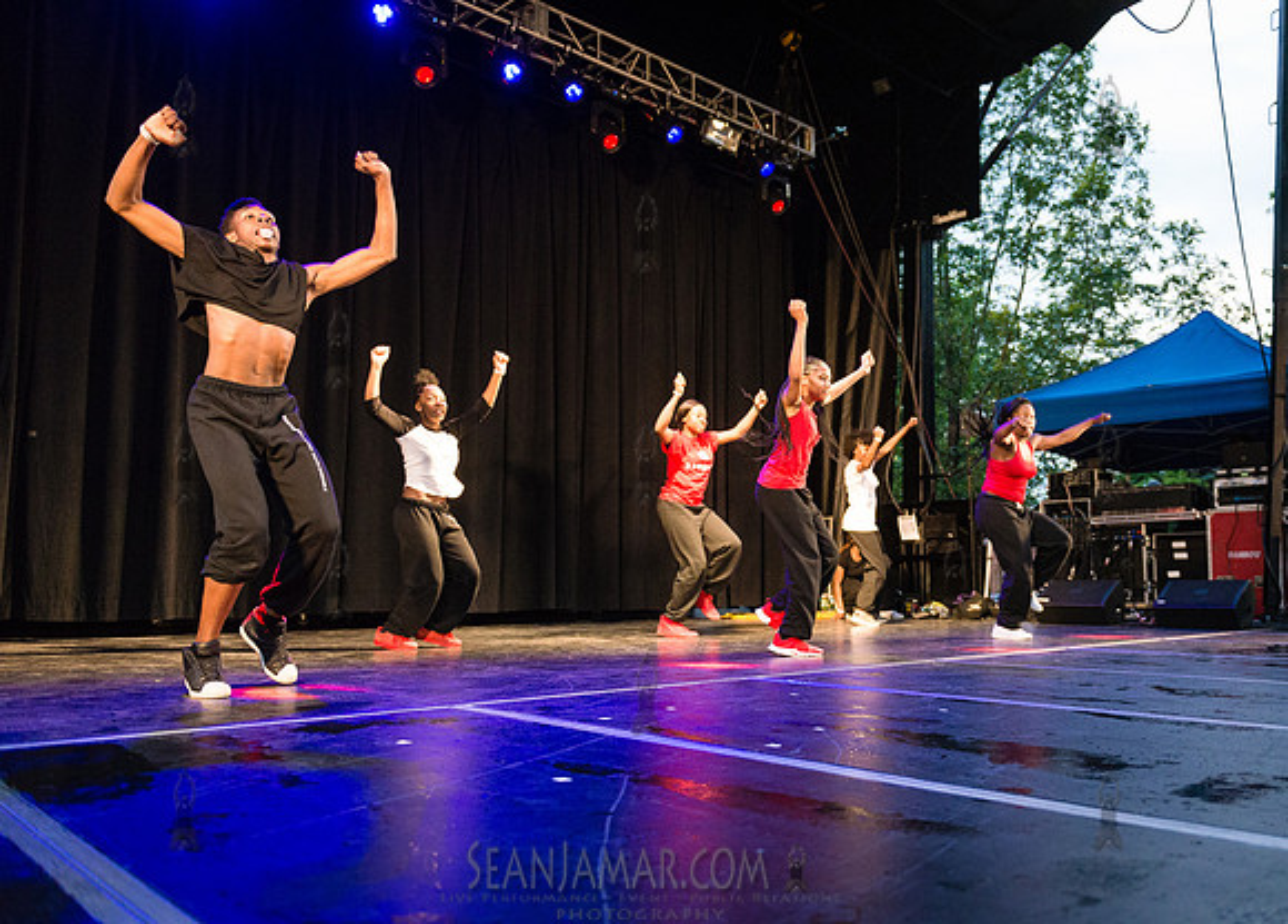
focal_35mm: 29
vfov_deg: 46.5
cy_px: 496
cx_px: 743
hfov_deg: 61.6
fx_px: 1074
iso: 4000
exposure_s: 1/1250
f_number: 2.8
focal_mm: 26
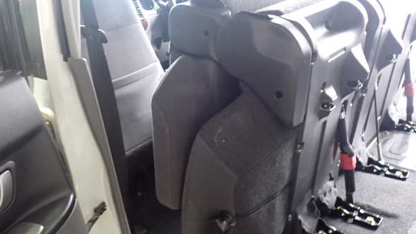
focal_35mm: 33
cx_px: 207
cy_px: 124
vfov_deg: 35.6
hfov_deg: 59.5
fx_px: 364
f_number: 2.3
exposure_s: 1/25
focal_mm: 5.4
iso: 800
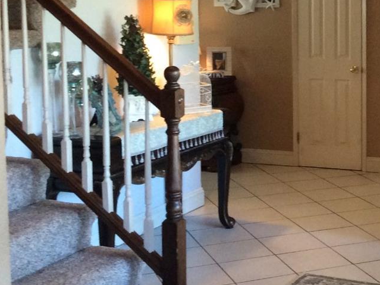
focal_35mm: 75
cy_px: 73
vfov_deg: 19.5
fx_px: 823
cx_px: 348
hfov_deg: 25.1
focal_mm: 3.3
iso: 160
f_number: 2.4
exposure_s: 1/24
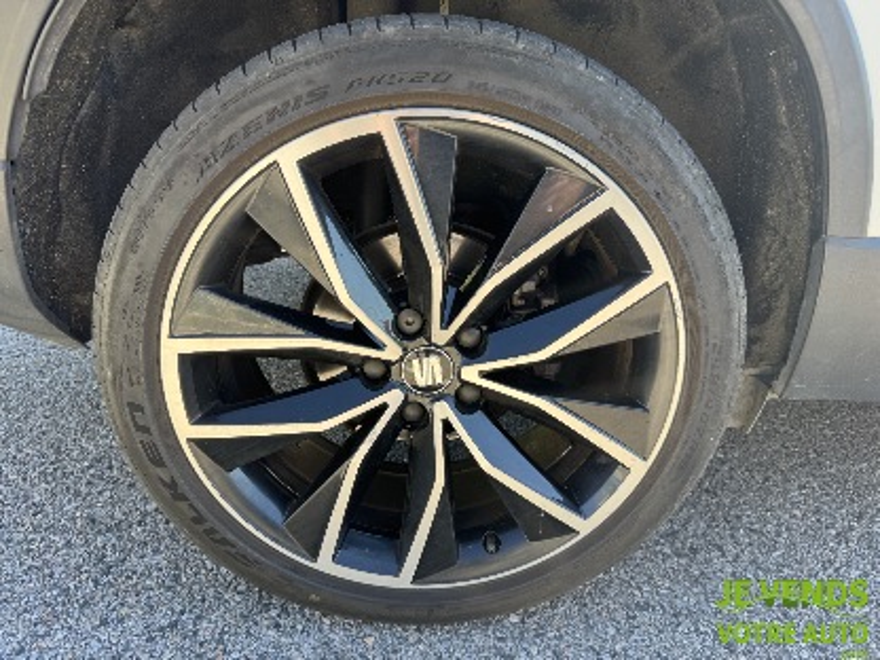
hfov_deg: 71.6
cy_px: 330
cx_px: 440
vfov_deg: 56.8
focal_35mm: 24
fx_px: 610
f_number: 1.78
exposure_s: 1/323
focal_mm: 6.76
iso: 80
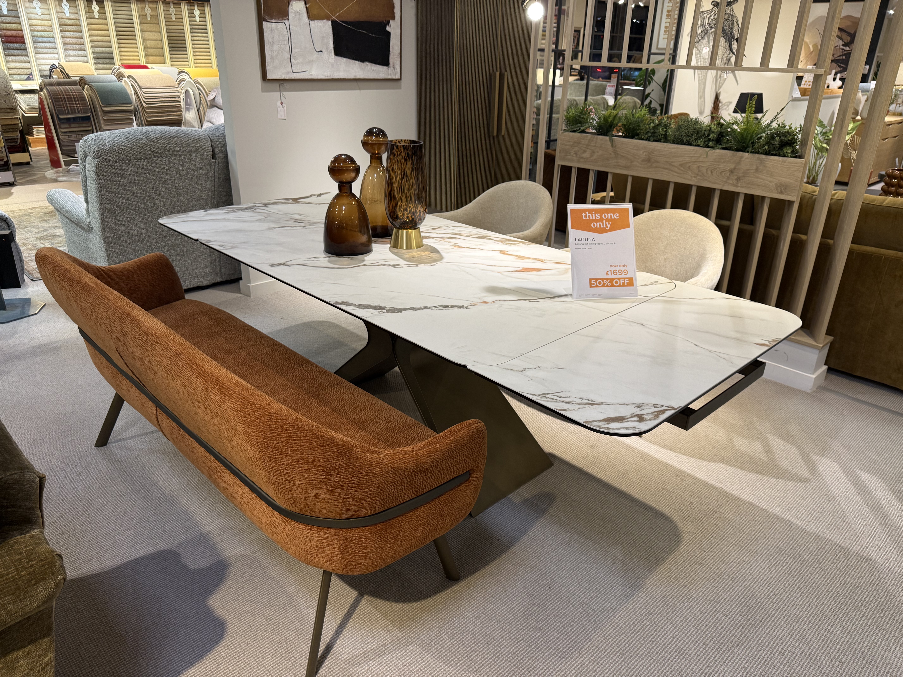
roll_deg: -1.1
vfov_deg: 56.8
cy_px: 338
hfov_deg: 71.6
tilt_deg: -22.4
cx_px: 452
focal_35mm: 24
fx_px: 626
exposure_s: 1/100
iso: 160
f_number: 1.78
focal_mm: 6.76
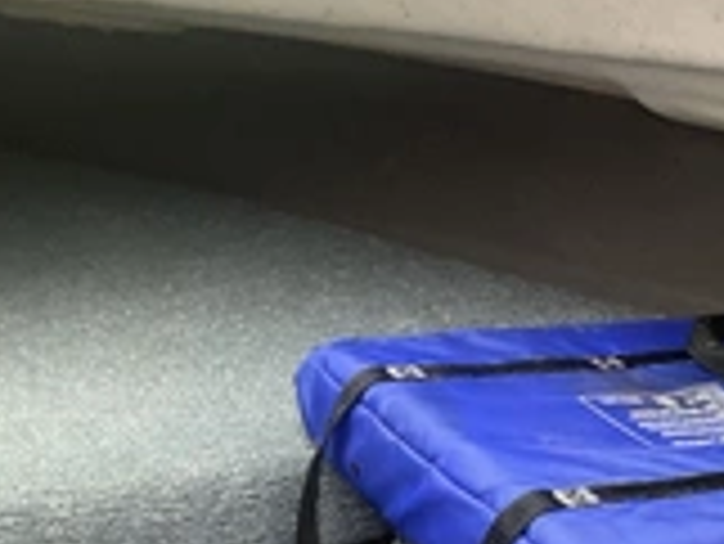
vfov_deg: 19.9
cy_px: 544
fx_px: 1507
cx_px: 872
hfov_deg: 24.4
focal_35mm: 72
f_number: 1.8
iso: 64
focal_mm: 3
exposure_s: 1/82
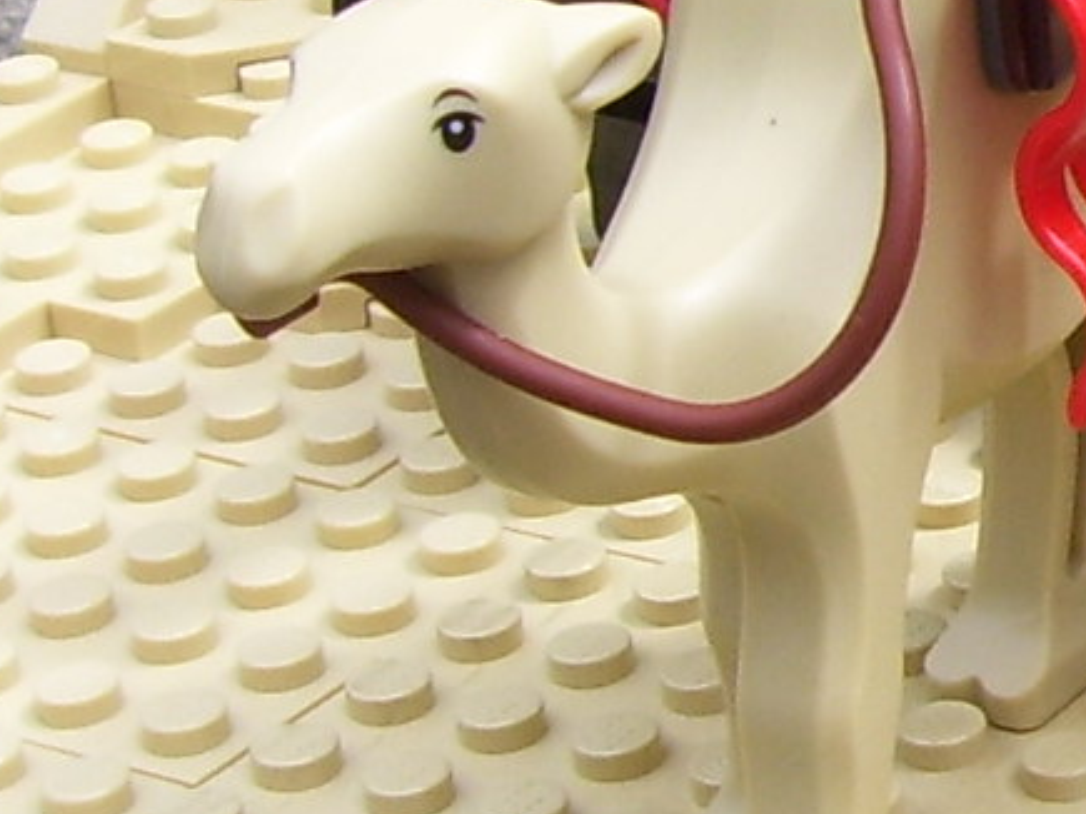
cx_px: 1720
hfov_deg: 11.7
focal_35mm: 160
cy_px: -12
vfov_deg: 9.2
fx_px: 5018
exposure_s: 1/250
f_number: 4.8
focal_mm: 5.6
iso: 80
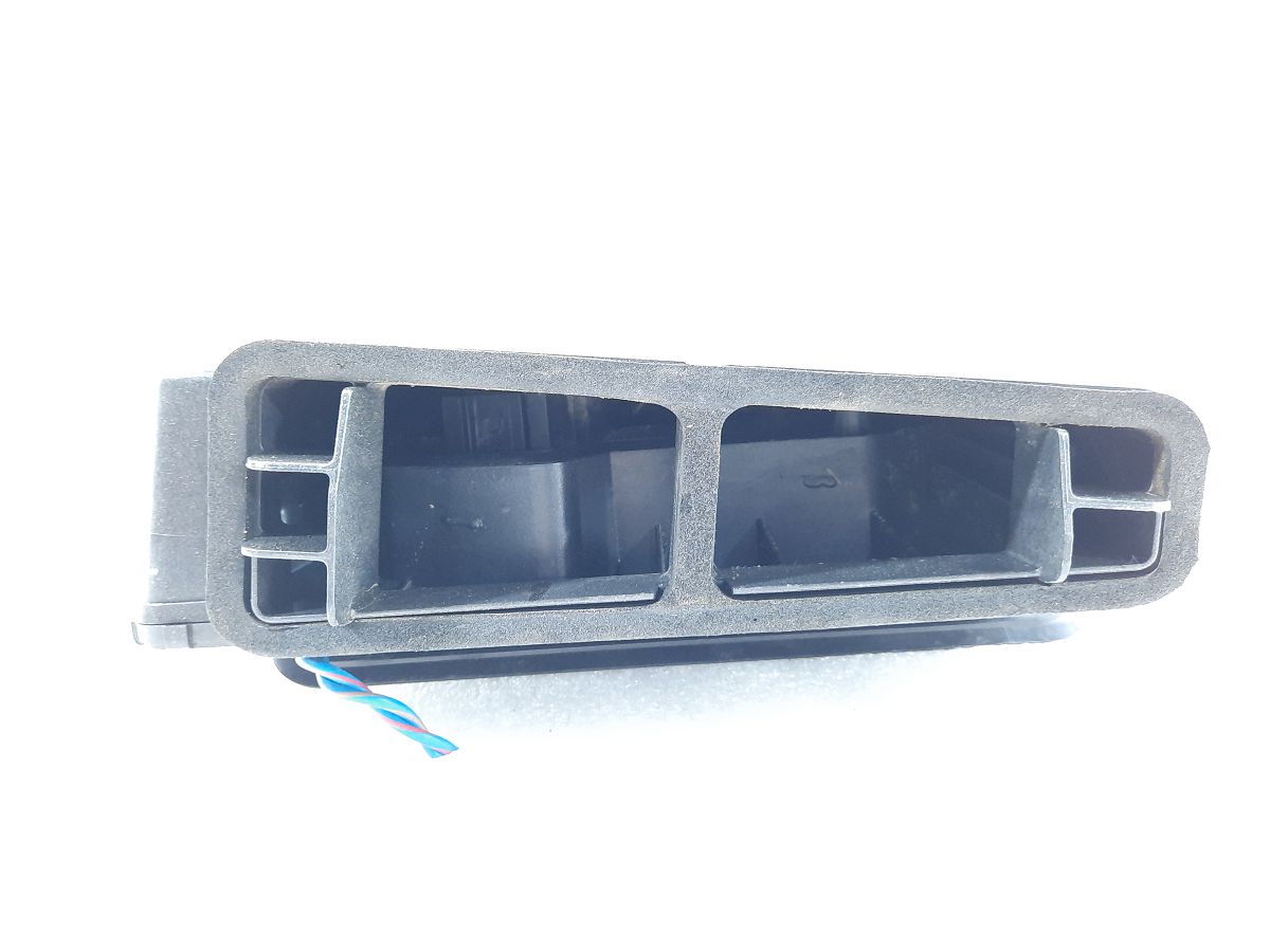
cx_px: 635
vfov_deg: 54.9
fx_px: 917
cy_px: 476
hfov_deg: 69.4
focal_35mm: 25
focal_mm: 4.6
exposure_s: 1/25
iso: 400
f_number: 2
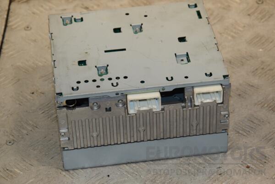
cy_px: 92
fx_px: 917
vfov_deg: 11.4
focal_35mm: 120
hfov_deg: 17.1
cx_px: 138
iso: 800
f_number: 8
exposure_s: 1/200
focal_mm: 80
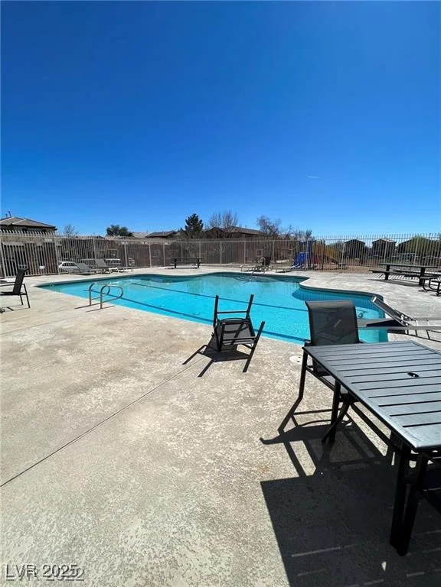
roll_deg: -0.2
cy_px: 294
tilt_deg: -10.1
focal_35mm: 13
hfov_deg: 89.9
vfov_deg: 106.2
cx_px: 220
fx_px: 221
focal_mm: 1.57
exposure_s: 1/3125
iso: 32
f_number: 1.8
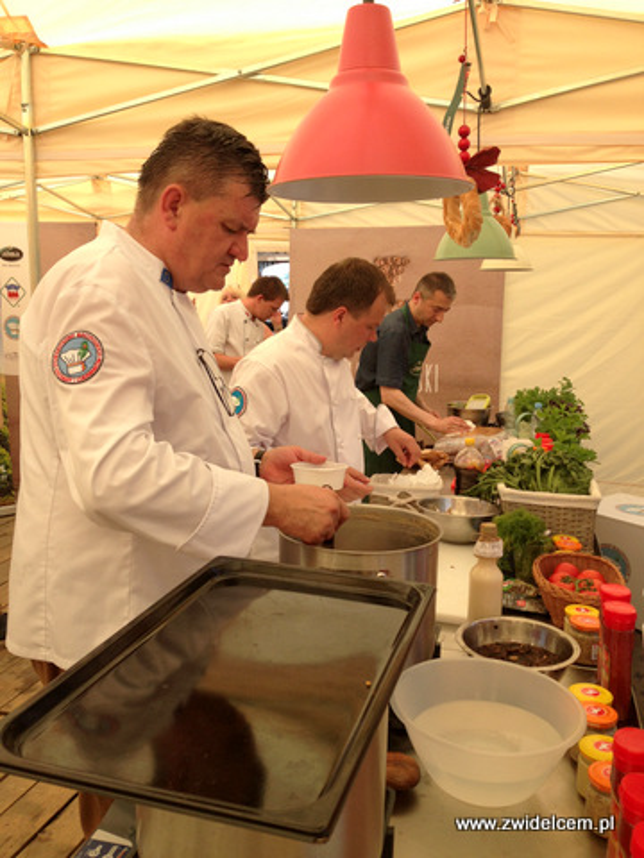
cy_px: 429
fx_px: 819
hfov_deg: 42.9
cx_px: 322
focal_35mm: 33
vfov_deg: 55.4
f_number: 2.4
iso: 50
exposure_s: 1/638
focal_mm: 4.12
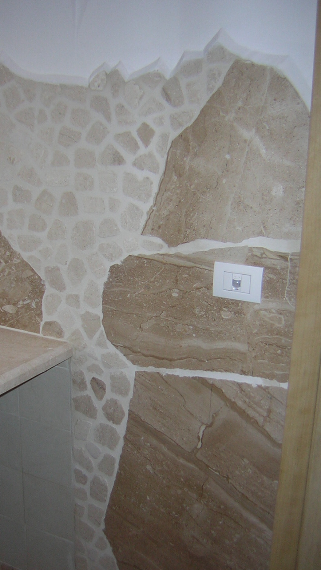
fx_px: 606
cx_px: 135
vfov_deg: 50.5
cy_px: 288
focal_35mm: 40
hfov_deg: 29.6
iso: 50
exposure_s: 1/60.1
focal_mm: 4.7
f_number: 2.6
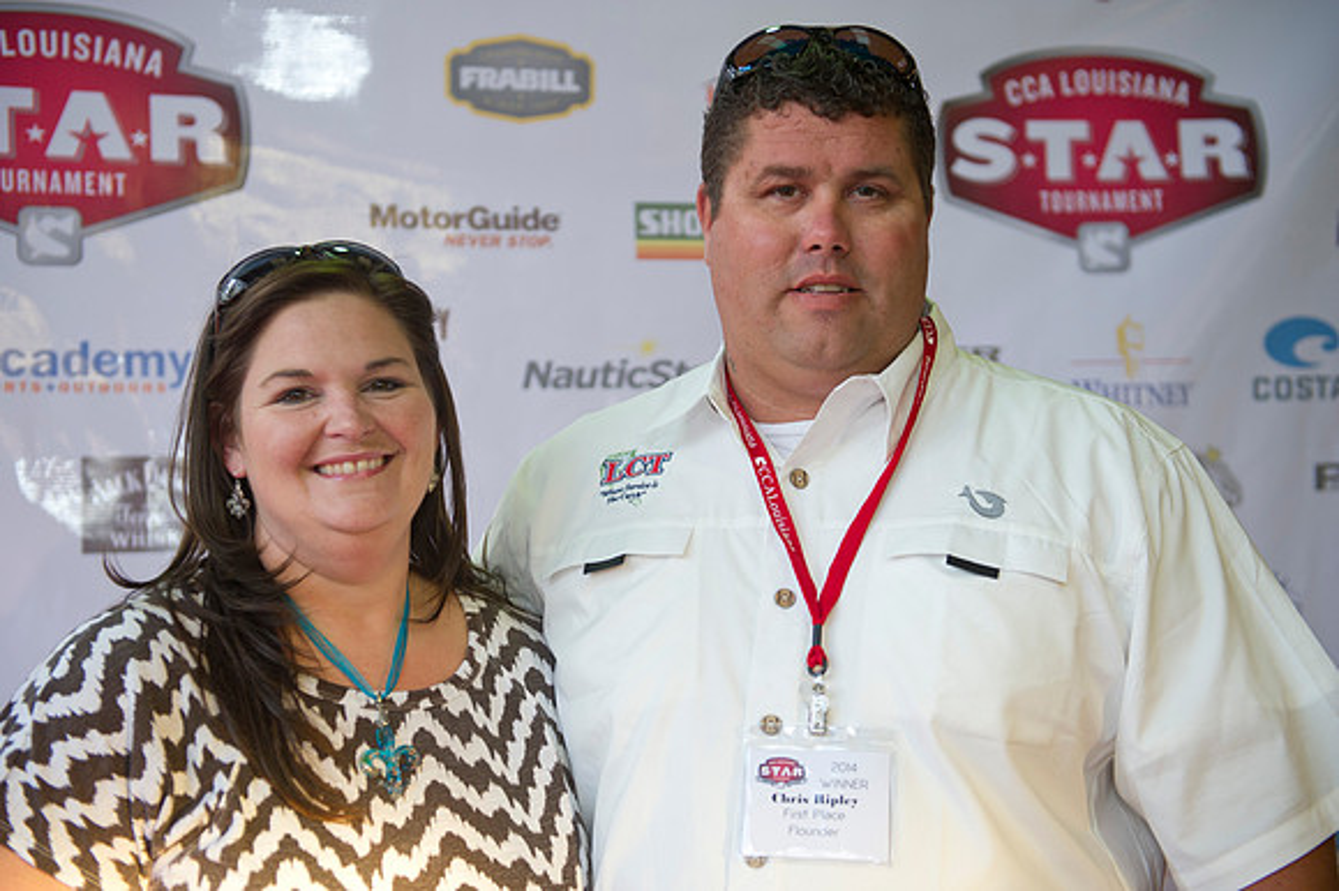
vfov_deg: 28.0
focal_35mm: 48
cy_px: 446
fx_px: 1784
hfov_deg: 41.1
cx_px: 670
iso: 640
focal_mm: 48
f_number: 3.2
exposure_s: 1/125
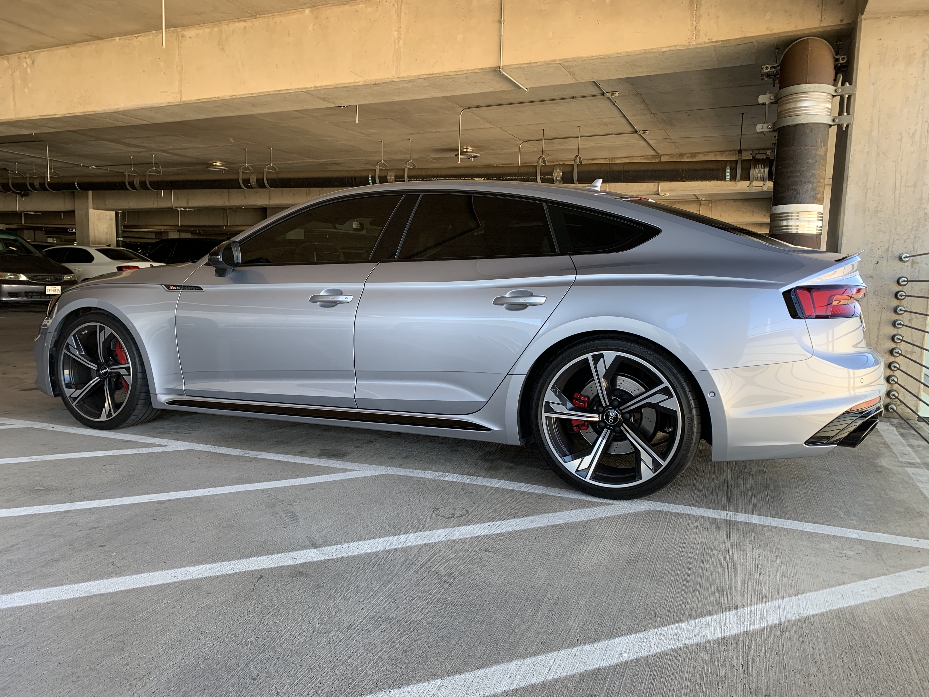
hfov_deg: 67.3
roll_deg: -2.1
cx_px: 464
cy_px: 348
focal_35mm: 26
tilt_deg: -6.5
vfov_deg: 53.1
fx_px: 698
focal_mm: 4.25
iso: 40
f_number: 1.8
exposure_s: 1/121
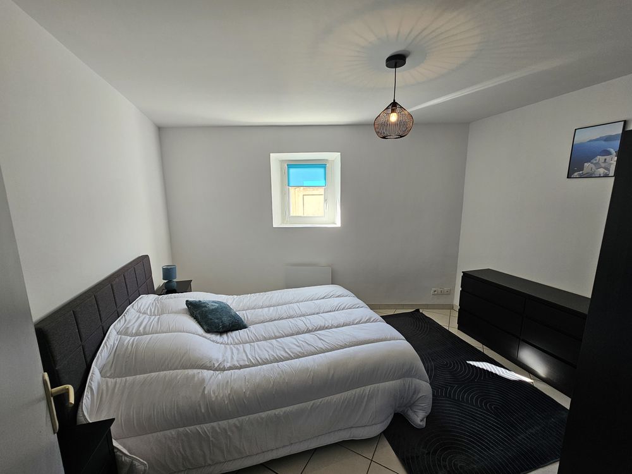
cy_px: 237
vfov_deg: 89.9
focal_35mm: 13
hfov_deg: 106.2
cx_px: 316
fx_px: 237
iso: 50
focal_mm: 2.2
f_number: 2.2
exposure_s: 1/50
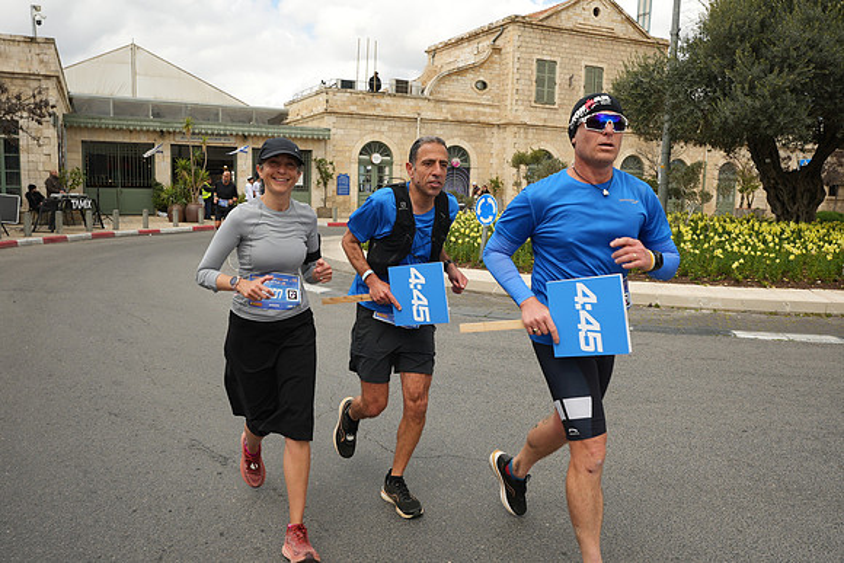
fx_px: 703
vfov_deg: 43.6
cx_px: 422
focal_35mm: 30
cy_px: 282
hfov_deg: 61.9
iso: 125
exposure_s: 1/400
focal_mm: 20
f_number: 5
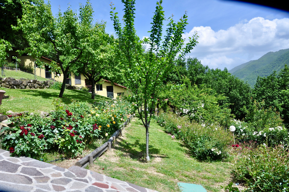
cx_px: 144
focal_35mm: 24
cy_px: 96
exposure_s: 1/200
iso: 200
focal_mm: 16
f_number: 10
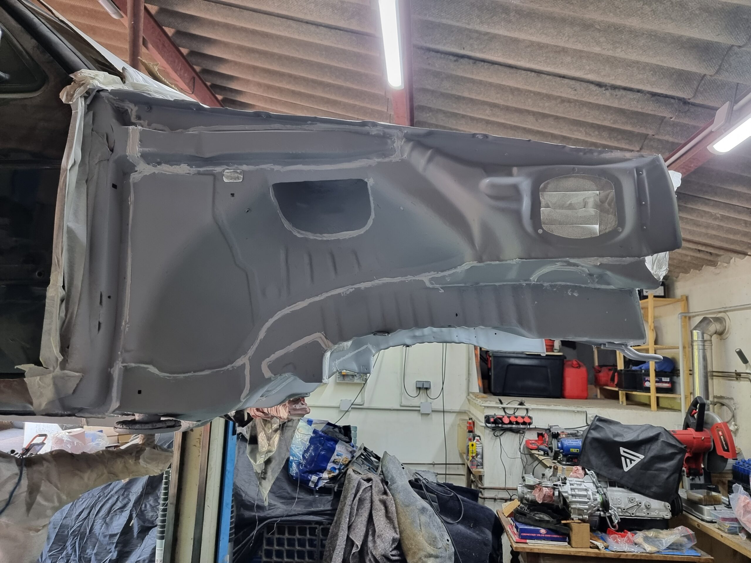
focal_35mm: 24
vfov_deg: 56.8
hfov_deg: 71.6
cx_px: 376
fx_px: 521
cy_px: 282
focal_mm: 6.7
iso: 320
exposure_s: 1/100
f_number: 1.8
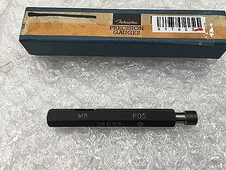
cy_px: 84
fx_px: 209
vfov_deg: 44.2
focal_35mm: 32
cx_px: 122
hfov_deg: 56.8
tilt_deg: -65.9
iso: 40
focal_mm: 4.15
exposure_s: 1/30
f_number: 2.2
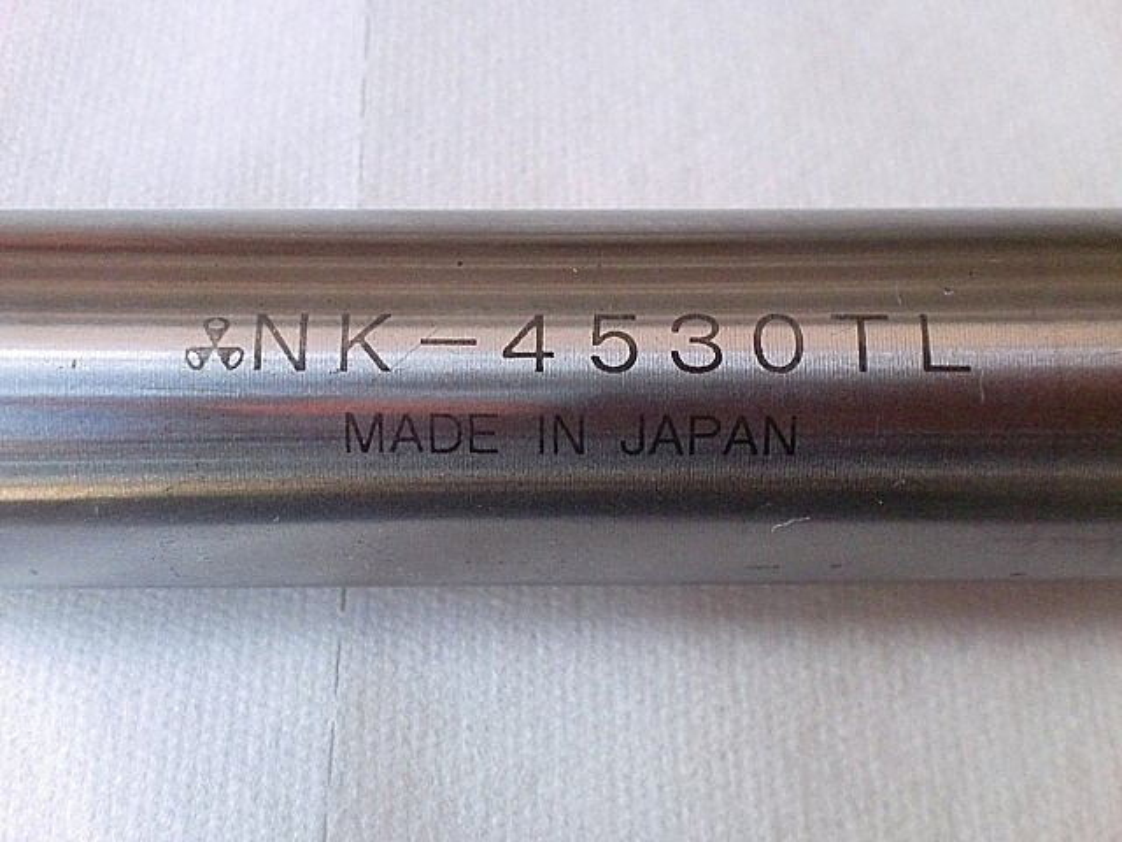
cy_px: 421
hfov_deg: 52.6
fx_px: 1134
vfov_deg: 40.7
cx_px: 561
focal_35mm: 35
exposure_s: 1/60
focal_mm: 6.3
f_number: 3.1
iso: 400
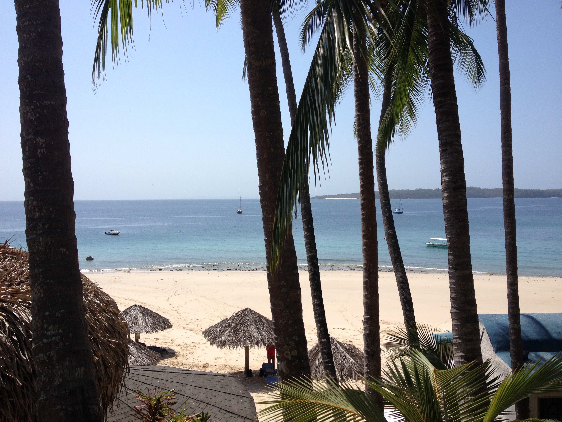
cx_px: 281
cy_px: 211
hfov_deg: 52.6
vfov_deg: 40.7
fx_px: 568
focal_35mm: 35
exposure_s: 1/2632
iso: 50
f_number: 2.4
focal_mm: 4.28
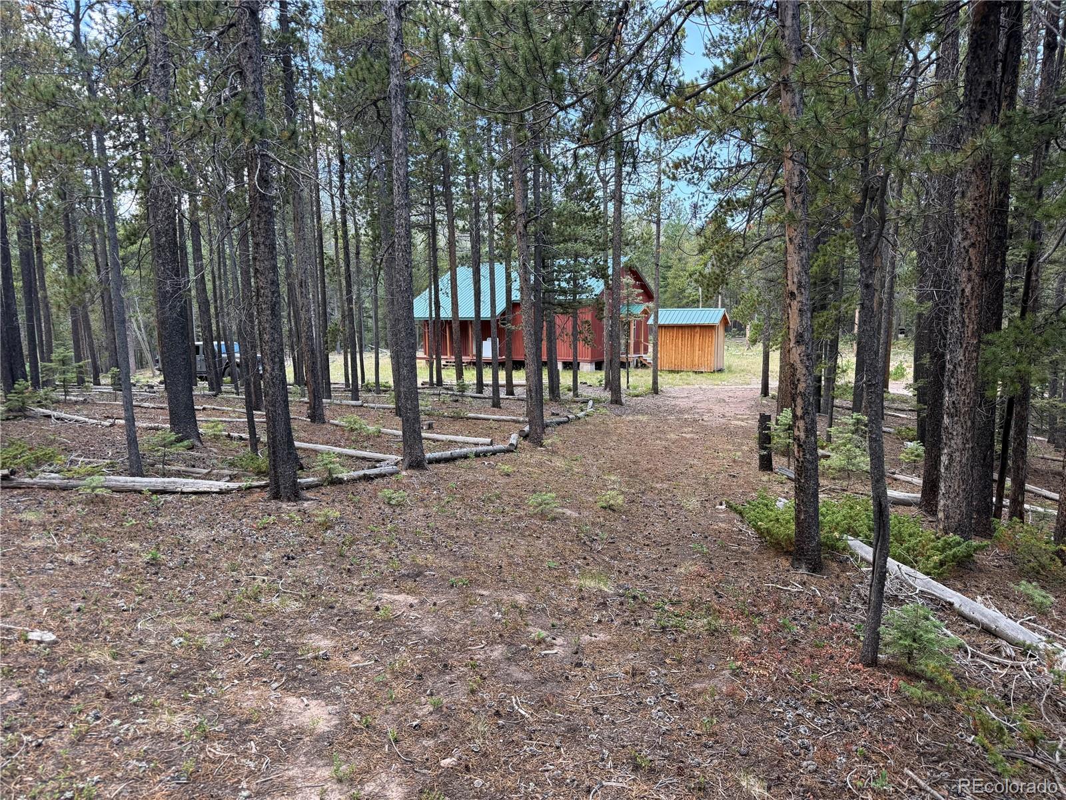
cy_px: 400
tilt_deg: -6.6
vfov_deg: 56.8
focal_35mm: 24
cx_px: 533
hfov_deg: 71.6
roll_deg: +1.5
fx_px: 739
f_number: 1.78
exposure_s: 1/421
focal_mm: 6.76
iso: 100
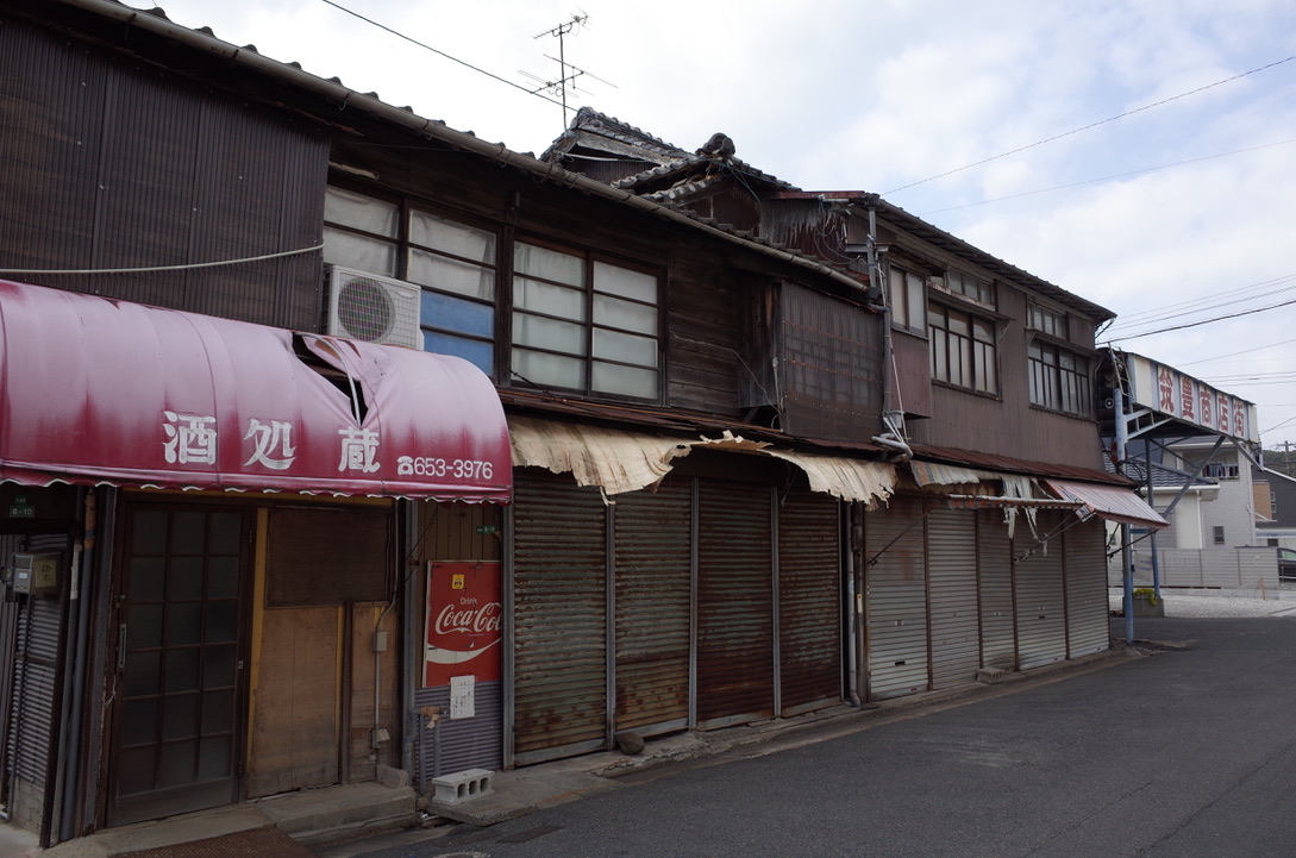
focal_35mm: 28
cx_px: 648
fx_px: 1006
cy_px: 429
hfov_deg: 65.6
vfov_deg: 46.2
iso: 200
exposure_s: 1/400
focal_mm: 18.3
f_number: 5.6
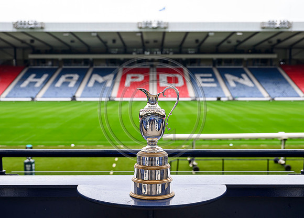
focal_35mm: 45
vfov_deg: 31.5
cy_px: 124
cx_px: 156
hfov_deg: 43.0
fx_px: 386
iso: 500
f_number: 3.5
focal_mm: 37
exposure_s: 1/160
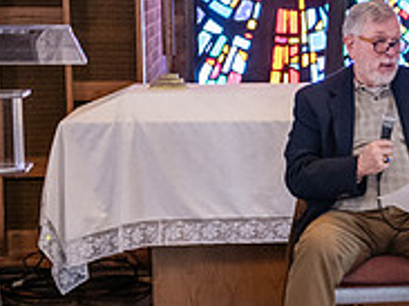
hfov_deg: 11.3
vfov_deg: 8.8
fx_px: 1984
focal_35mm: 168
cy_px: 189
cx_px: 599
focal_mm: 55
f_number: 3.2
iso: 4000
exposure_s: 1/160
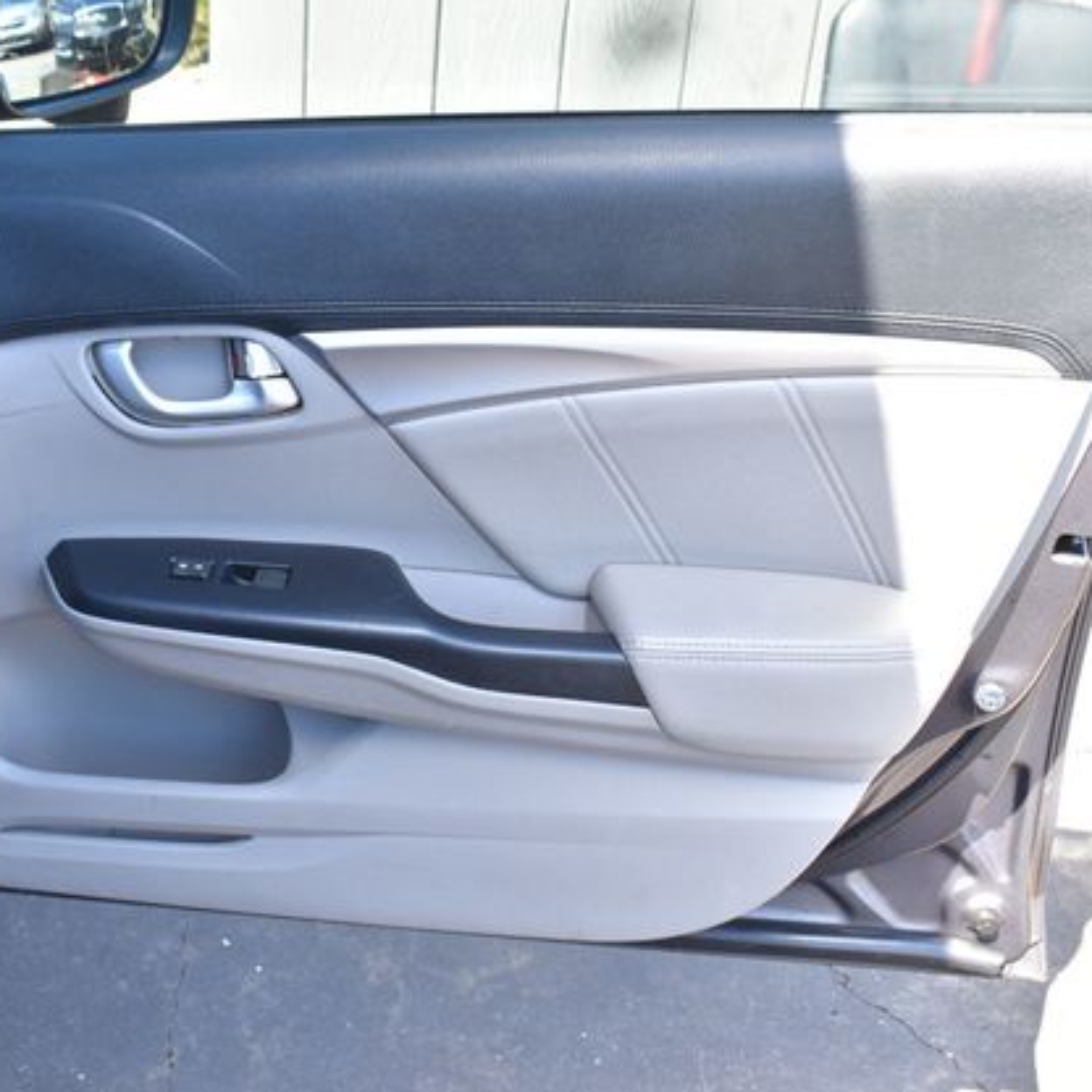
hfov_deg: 35.8
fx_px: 1677
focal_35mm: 47
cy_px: 536
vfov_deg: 36.1
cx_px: 388
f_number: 6.3
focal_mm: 24
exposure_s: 1/125
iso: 400
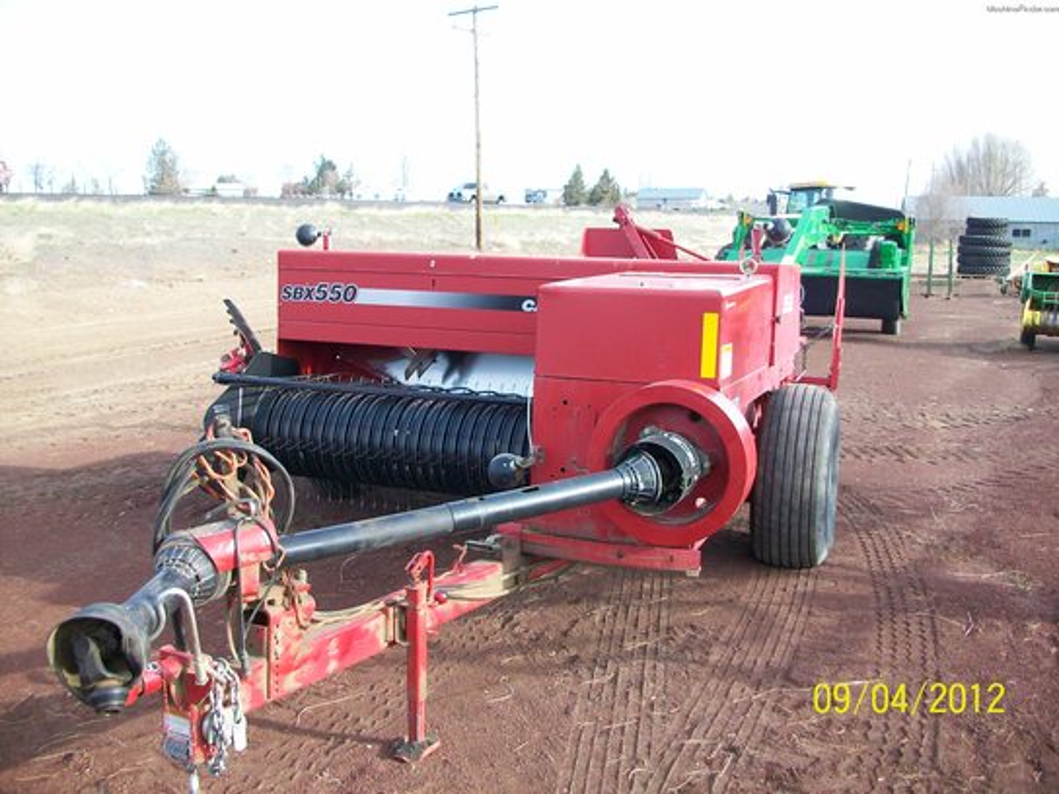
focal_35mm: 34
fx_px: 1040
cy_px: 397
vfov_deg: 41.8
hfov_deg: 54.0
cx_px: 530
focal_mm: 5.7
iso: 80
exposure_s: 1/220
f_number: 2.8
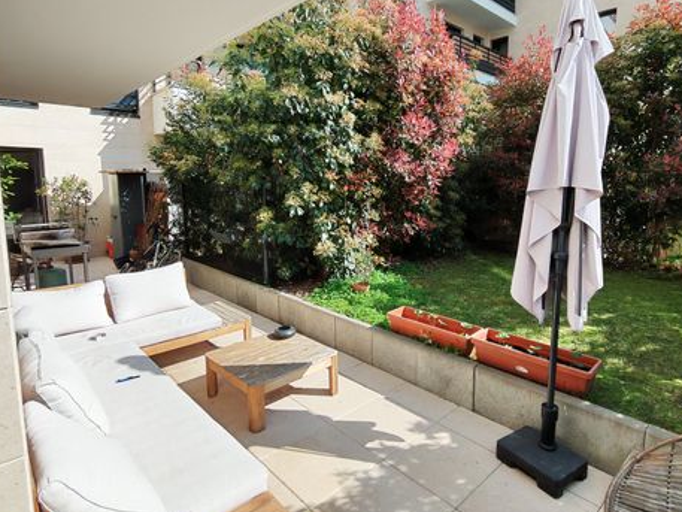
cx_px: 387
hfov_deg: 78.6
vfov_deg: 63.3
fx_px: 414
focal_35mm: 21
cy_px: 225
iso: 50
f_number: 2.2
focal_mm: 1.96
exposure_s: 1/1244
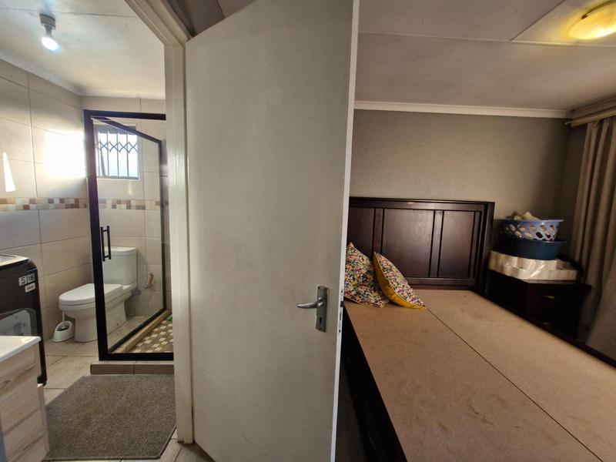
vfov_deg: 89.9
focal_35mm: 13
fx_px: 231
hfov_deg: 106.2
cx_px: 308
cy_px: 231
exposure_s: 1/50
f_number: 2.2
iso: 200
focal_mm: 1.74
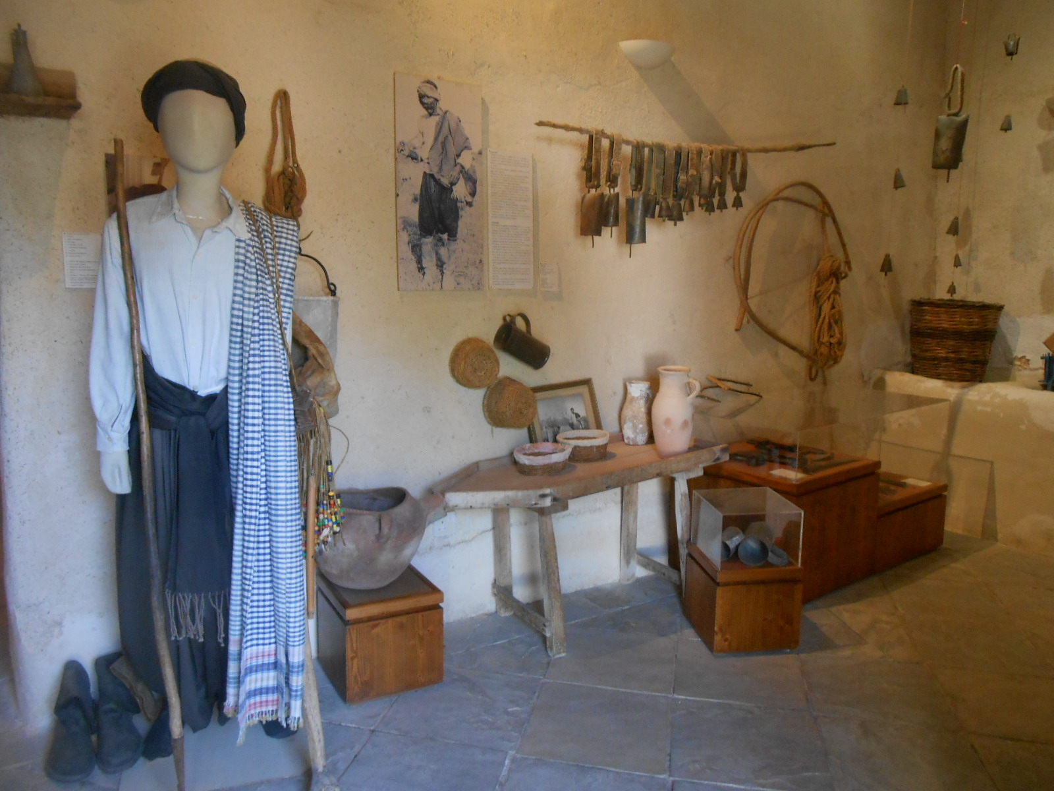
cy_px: 396
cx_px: 527
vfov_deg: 53.1
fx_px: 792
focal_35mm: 26
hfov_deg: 67.3
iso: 400
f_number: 3.5
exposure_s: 1/30
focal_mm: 4.6
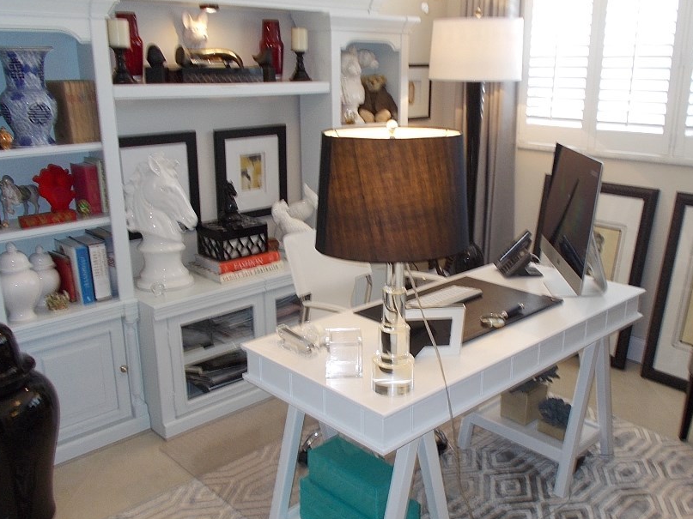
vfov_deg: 42.9
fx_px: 661
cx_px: 387
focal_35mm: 33
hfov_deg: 55.2
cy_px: 268
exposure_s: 1/25
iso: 125
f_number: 3.2
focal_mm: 4.6
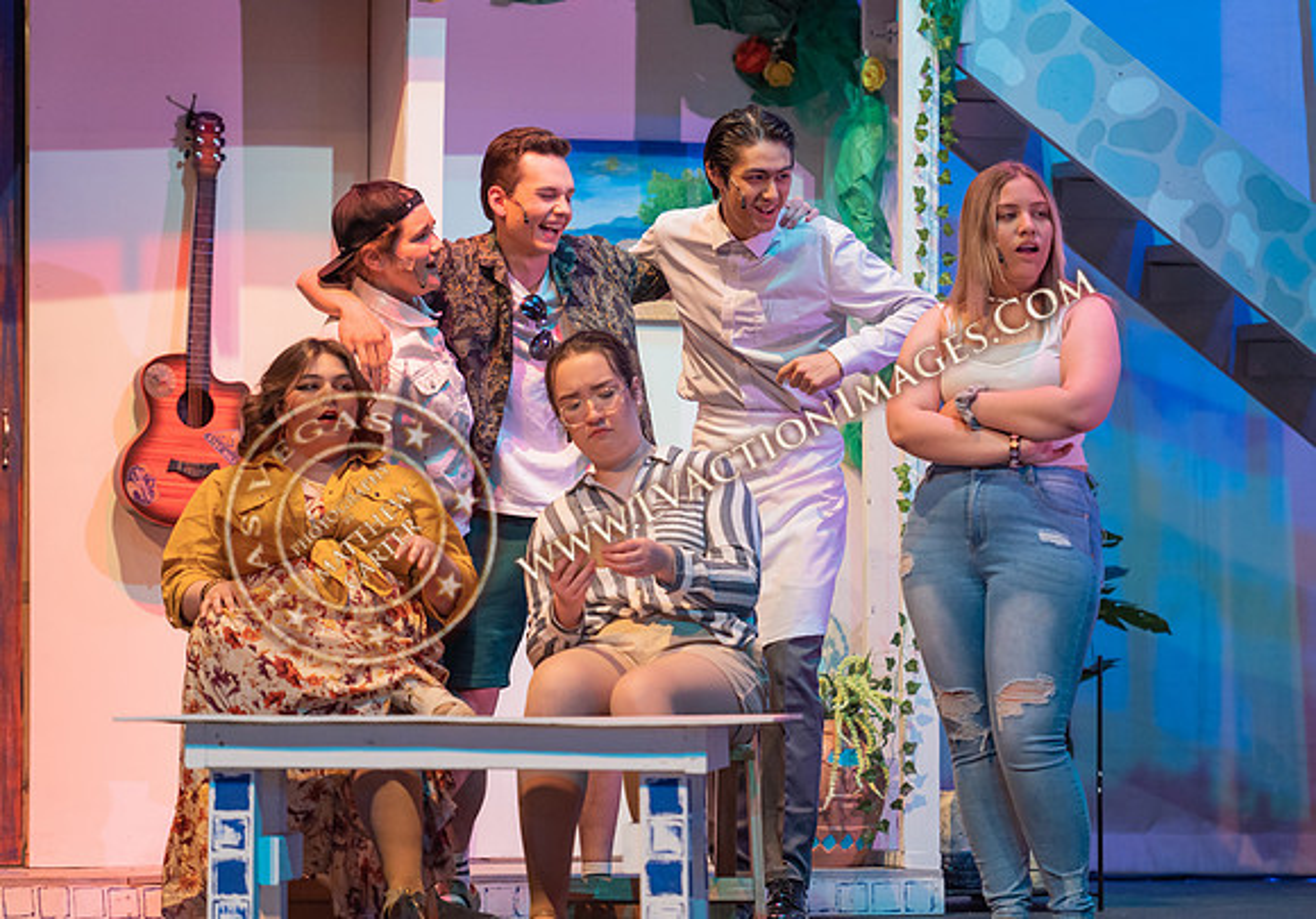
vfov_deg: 7.6
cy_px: 456
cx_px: 699
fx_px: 6927
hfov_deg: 10.9
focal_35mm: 187
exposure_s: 1/250
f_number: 2.8
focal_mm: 175
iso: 1250
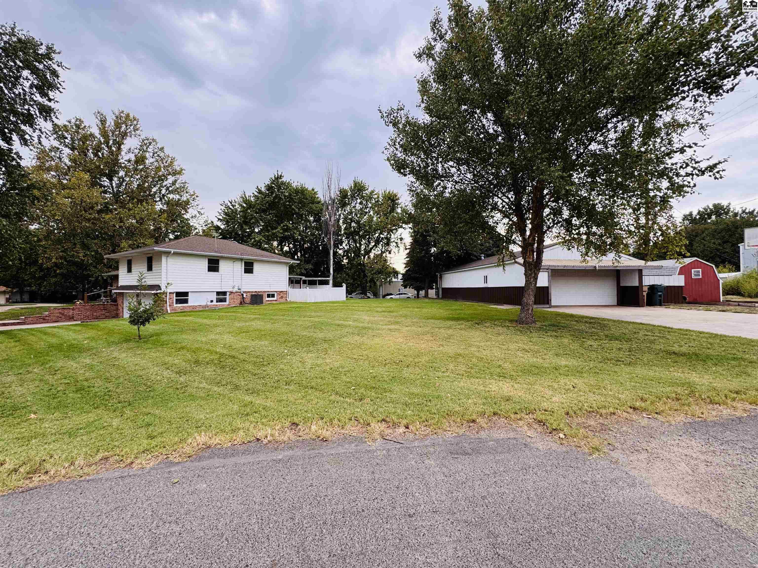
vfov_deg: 85.7
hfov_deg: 102.1
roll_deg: -0.1
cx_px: 379
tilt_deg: +0.4
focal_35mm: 14
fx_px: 307
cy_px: 284
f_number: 2.2
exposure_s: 1/163
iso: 40
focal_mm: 2.22
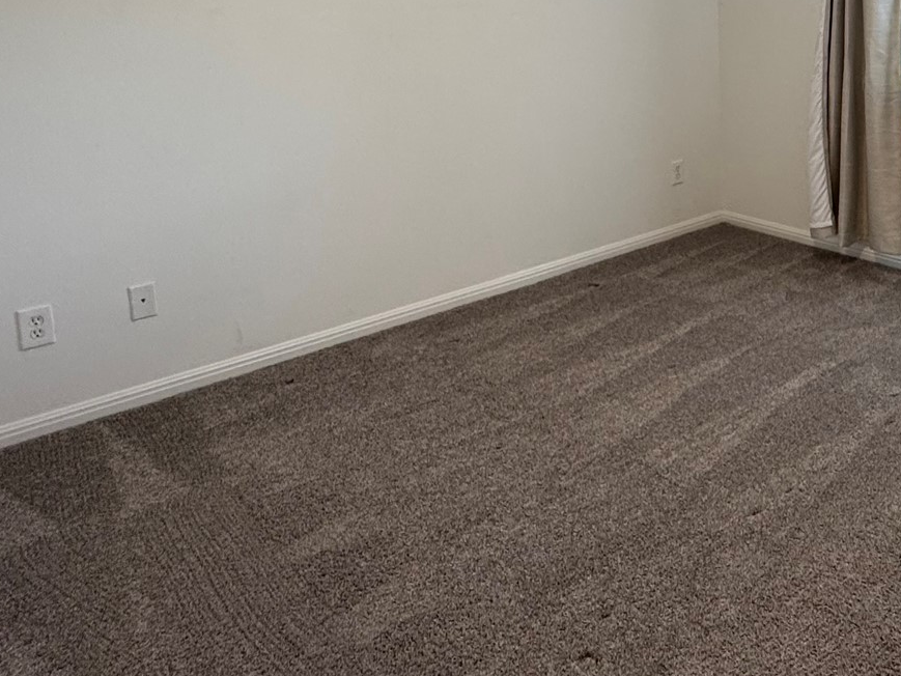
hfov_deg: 50.5
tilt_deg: -7.7
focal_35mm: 33
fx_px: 859
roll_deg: +0.7
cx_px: 772
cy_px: 94
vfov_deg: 40.4
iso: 250
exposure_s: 1/120
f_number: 2.2
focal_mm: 2.22
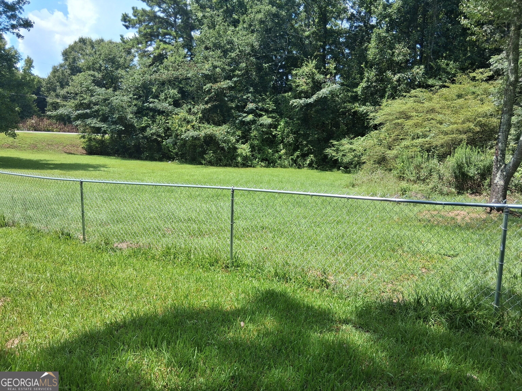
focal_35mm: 26
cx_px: 261
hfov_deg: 67.3
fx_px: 392
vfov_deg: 53.1
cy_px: 196
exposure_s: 1/394
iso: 25
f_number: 1.8
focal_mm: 3.98
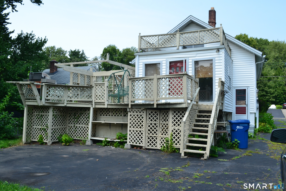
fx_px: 238
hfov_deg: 61.9
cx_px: 143
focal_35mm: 30
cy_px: 96
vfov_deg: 43.6
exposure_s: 1/320
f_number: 10
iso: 400
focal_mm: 20
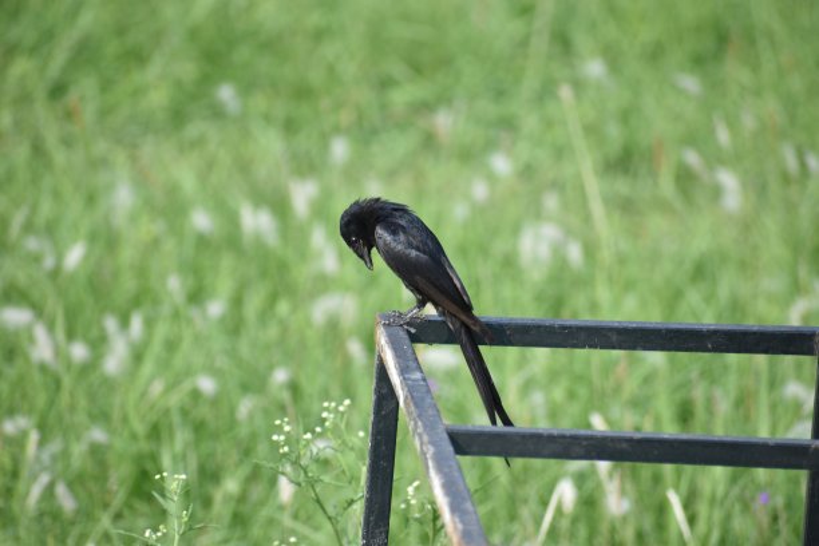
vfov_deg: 3.1
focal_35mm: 450
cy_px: 273
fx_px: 10237
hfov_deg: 4.6
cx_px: 410
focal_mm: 300
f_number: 6.3
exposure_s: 1/800
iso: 400
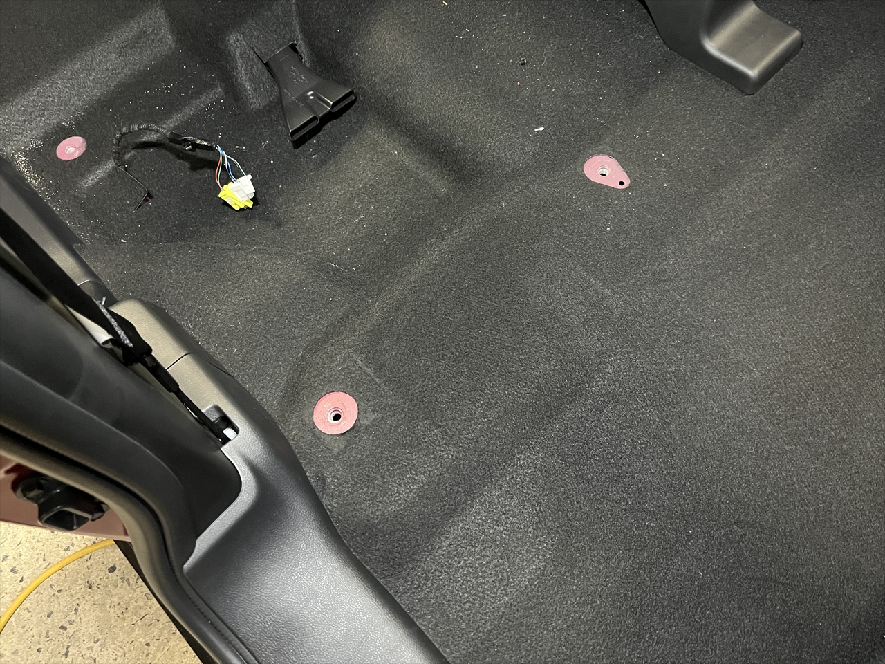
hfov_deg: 67.3
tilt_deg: -65.0
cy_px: 332
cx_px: 442
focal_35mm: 26
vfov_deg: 53.1
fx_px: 665
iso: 800
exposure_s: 1/30
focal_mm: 5.1
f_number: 1.6
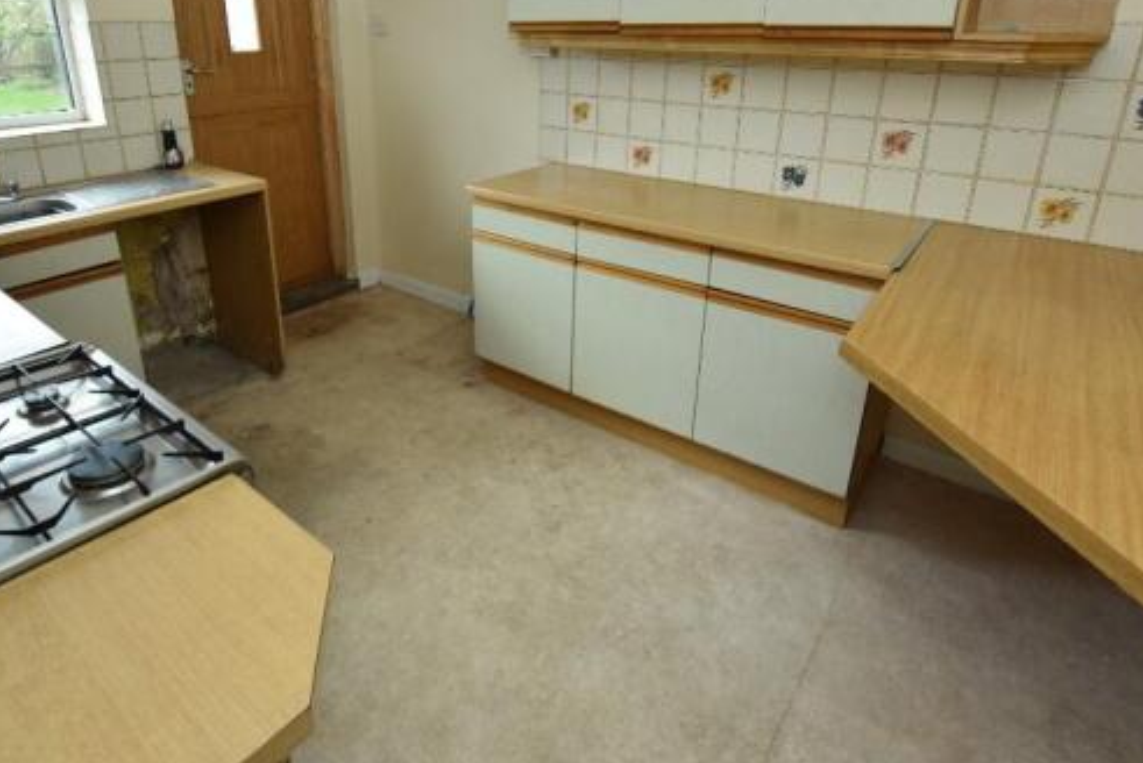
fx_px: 635
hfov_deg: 83.6
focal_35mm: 20
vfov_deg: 60.8
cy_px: 269
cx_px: 510
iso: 450
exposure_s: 1/125
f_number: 5.6
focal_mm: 10
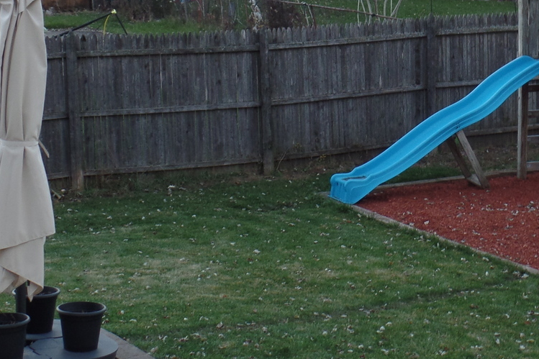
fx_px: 1257
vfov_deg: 16.2
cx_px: 471
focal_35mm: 84
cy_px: 201
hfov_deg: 23.6
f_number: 3.2
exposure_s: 1/30
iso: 100
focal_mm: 7.5
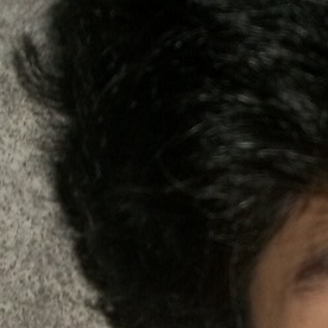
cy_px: 372
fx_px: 1404
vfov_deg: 13.0
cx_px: 440
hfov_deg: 12.8
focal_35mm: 131
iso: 80
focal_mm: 5.7
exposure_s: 1/30
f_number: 2.9
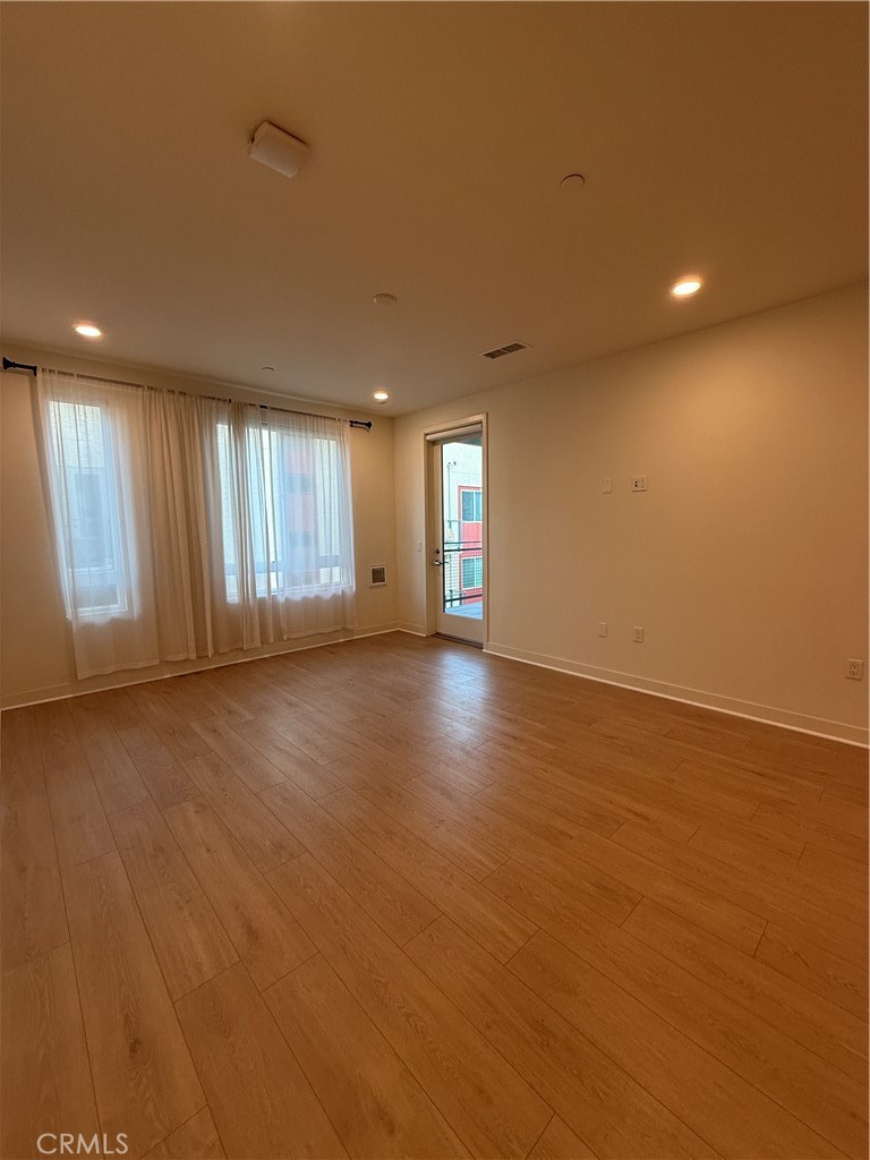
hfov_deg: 85.7
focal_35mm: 14
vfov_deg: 102.1
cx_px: 435
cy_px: 580
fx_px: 469
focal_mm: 2.22
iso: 160
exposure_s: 1/120
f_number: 2.2
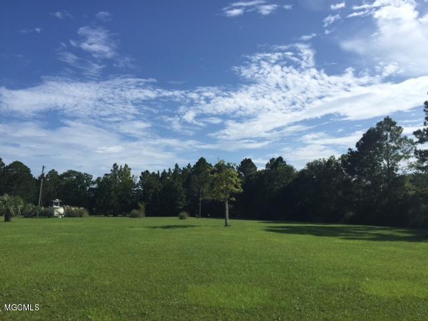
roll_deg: -0.6
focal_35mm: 29
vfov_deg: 48.2
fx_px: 359
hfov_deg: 61.7
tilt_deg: +7.8
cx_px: 214
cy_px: 160
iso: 32
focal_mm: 4.15
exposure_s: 1/3300
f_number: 2.2
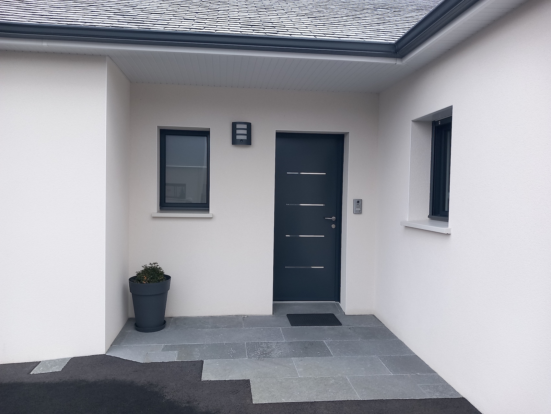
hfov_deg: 65.3
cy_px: 207
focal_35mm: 27
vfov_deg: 51.4
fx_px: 430
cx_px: 276
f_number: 1.8
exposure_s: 1/50
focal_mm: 4
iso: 25
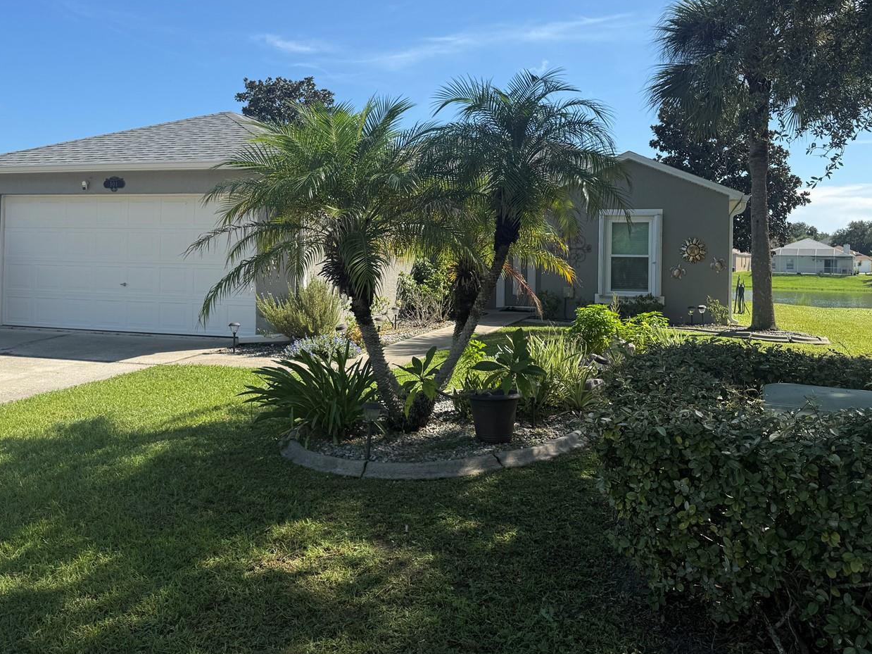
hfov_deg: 58.4
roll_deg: -0.9
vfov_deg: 45.1
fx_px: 781
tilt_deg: +1.4
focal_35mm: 31
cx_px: 434
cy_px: 249
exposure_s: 1/3145
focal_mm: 6.76
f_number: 1.78
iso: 80
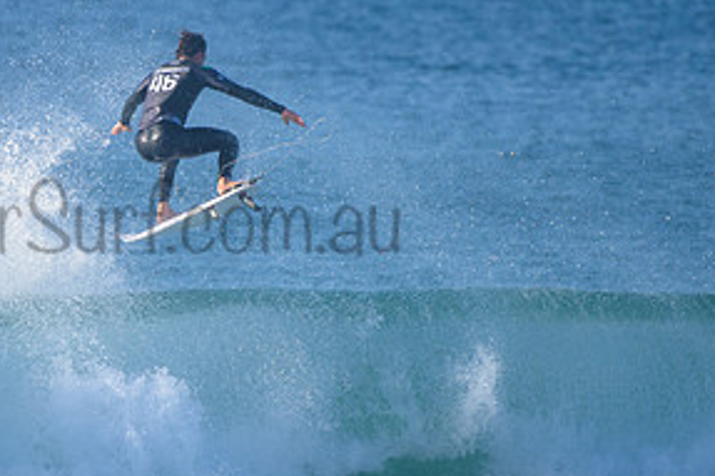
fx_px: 20663
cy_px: 196
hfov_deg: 2.0
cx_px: 137
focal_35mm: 1041
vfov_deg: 1.3
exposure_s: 1/2000
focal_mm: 500
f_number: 5.6
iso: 360
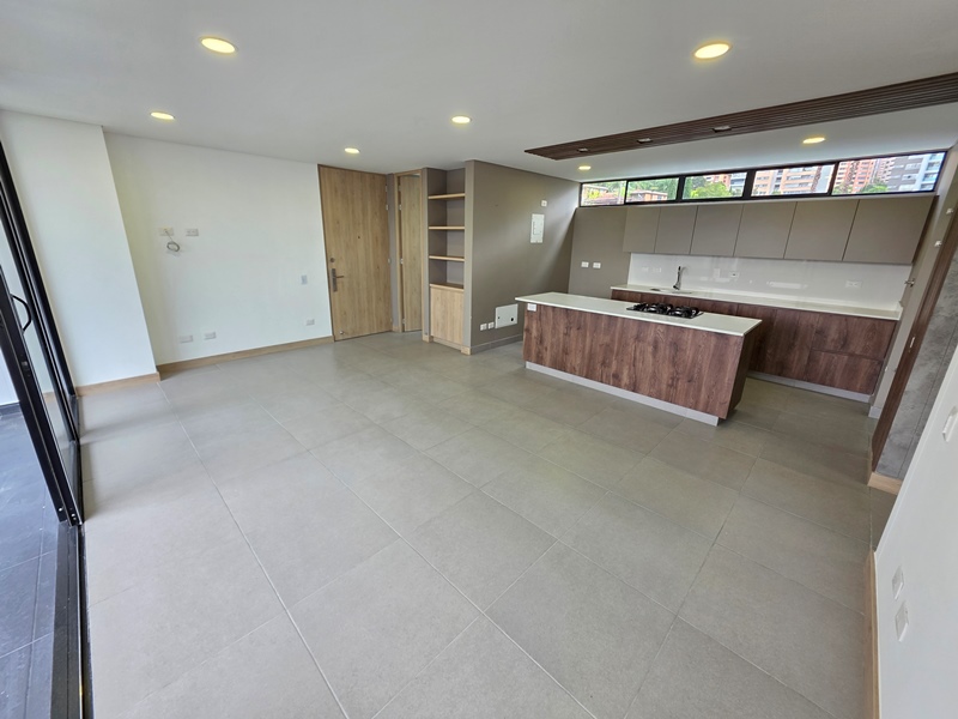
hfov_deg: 106.2
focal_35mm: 13
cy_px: 360
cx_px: 479
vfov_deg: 89.9
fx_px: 360
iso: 100
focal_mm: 2.2
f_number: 1.9
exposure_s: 1/120
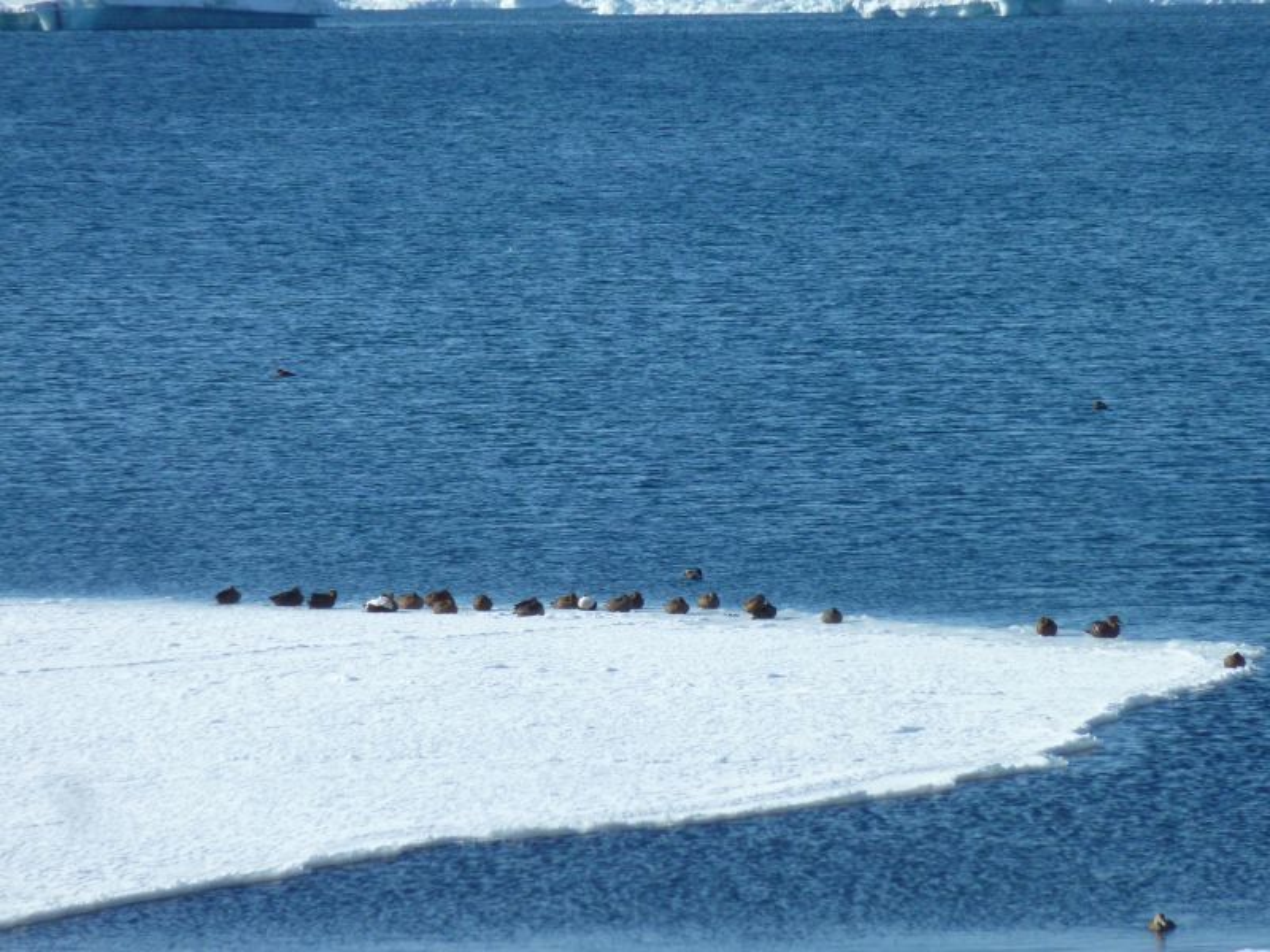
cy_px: 476
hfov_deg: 6.6
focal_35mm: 300
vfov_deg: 5.0
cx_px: 635
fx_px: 11006
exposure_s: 1/1000
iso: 160
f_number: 5.6
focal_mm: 49.2
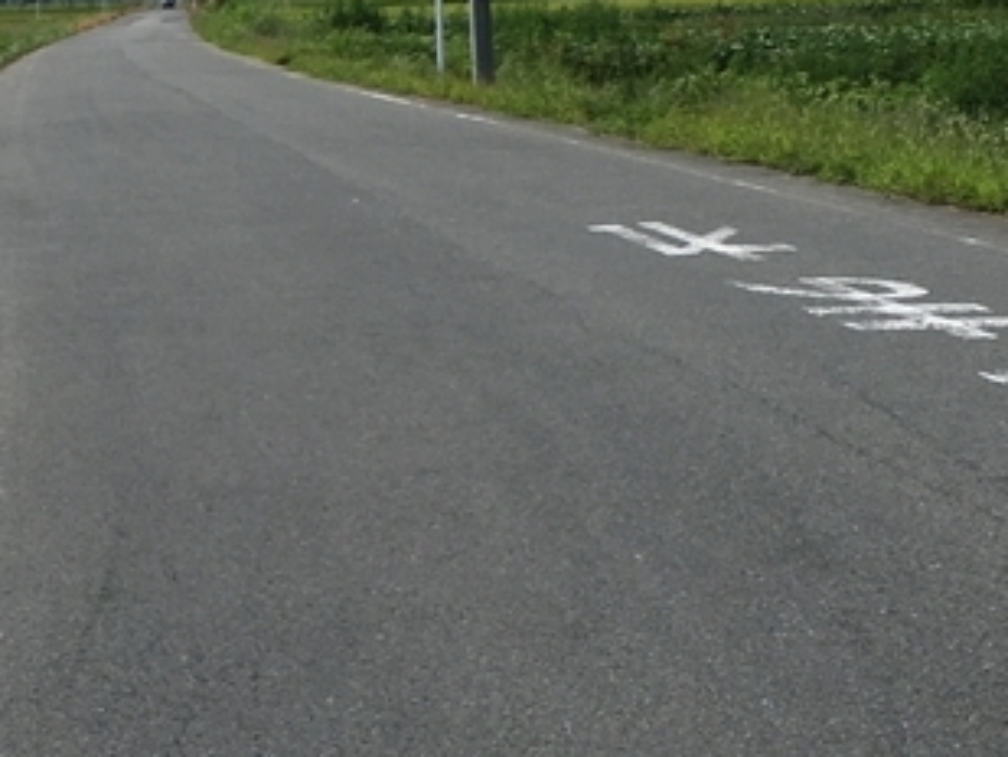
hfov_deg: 20.1
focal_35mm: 96
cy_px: 467
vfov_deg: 15.4
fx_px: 2797
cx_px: 117
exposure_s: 1/2849
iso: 25
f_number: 2.2
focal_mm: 4.15
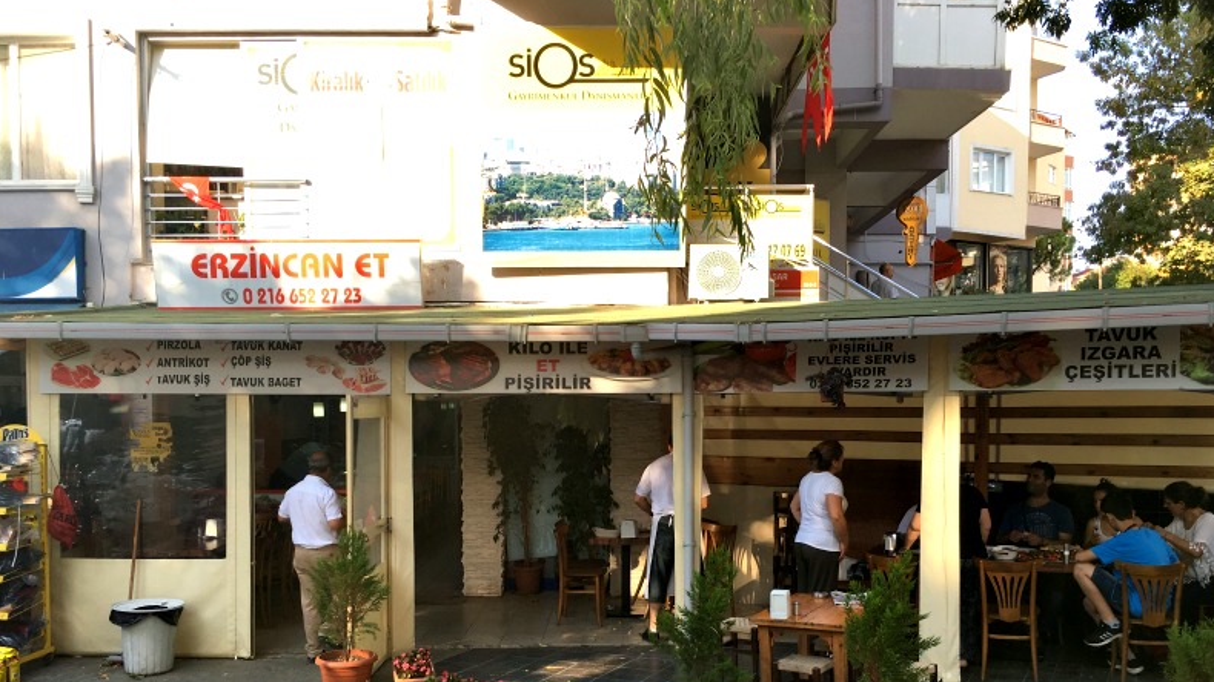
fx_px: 1030
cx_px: 613
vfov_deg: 36.3
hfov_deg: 61.0
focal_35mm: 32
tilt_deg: -1.5
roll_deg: +0.0
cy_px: 445
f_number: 2.2
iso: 25
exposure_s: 1/241
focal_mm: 4.15
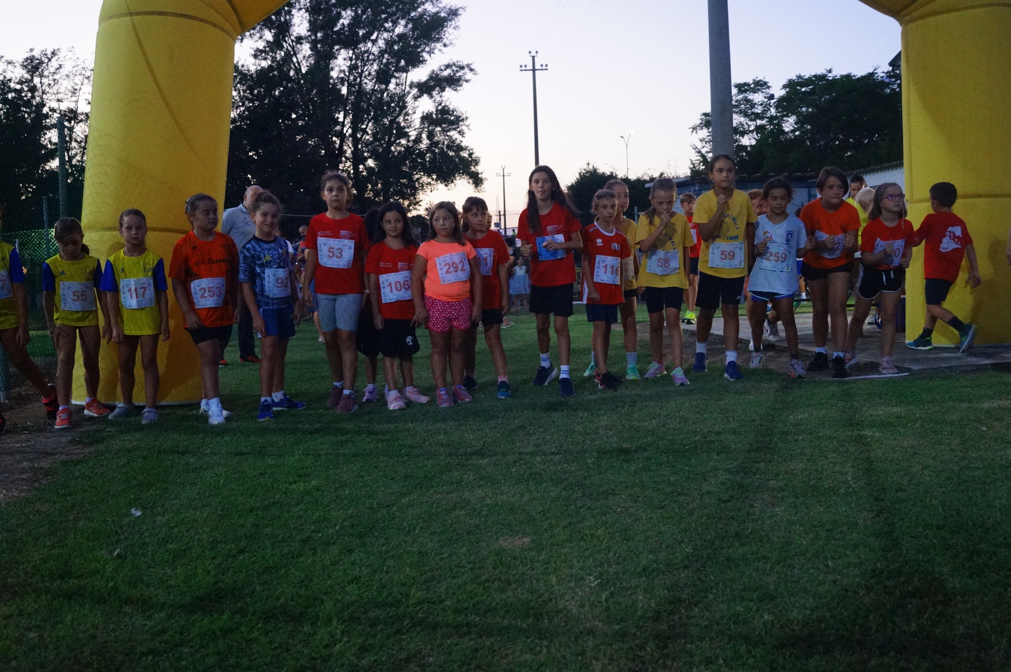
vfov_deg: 39.9
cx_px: 506
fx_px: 926
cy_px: 336
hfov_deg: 57.3
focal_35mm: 33
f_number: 4
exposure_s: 1/125
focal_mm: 22
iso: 3200
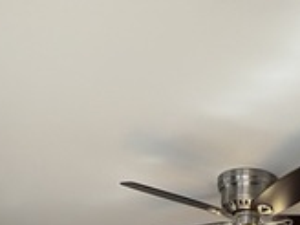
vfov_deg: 17.7
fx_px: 494
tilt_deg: -6.8
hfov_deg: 33.0
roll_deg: -1.5
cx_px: 231
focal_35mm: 57
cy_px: 455
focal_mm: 2.22
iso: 64
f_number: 2.2
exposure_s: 1/138
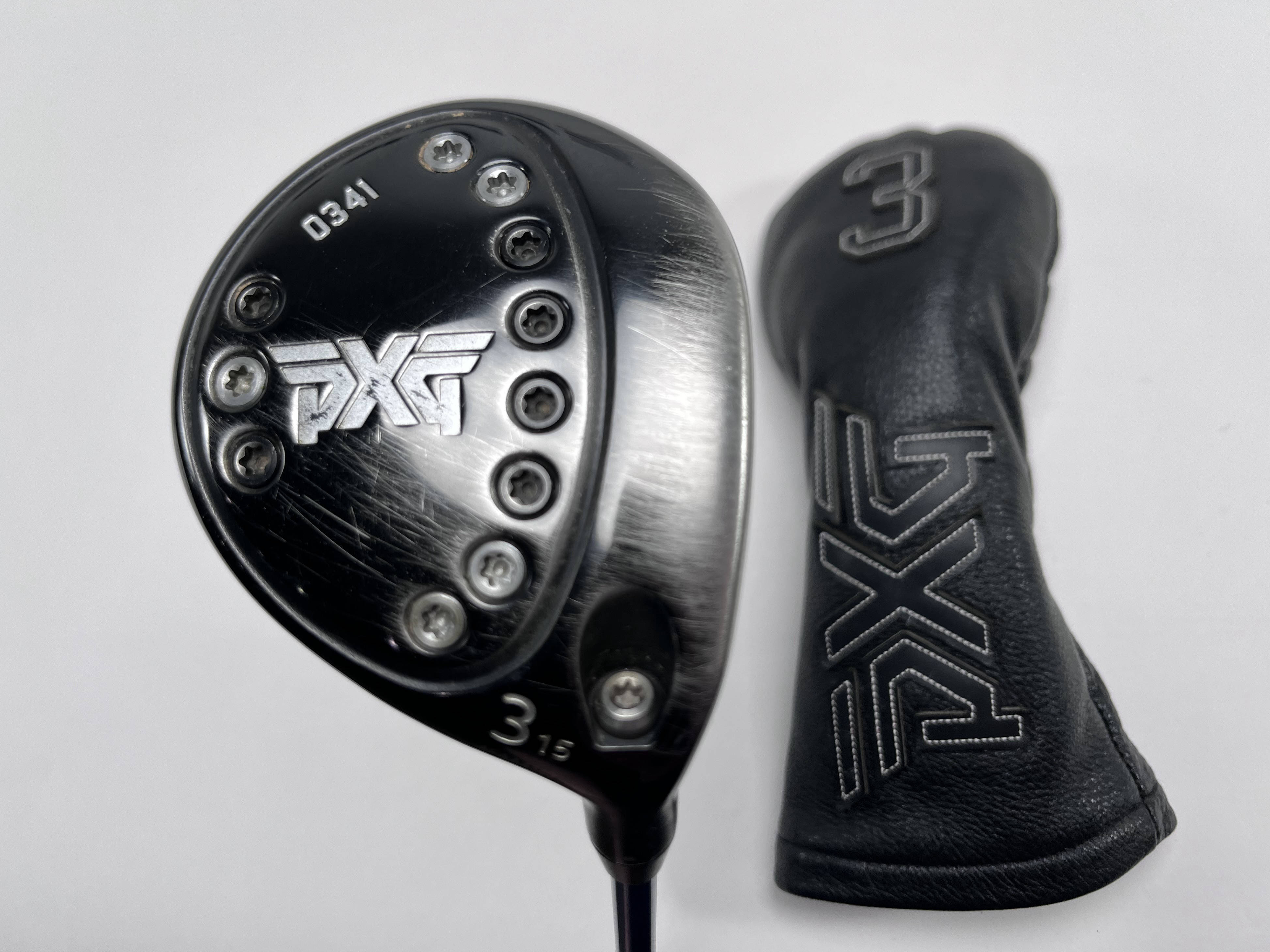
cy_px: 491
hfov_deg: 65.3
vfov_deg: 51.3
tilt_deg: -74.9
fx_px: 991
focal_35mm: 27
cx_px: 659
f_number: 1.6
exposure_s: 1/249
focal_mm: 5.1
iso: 40
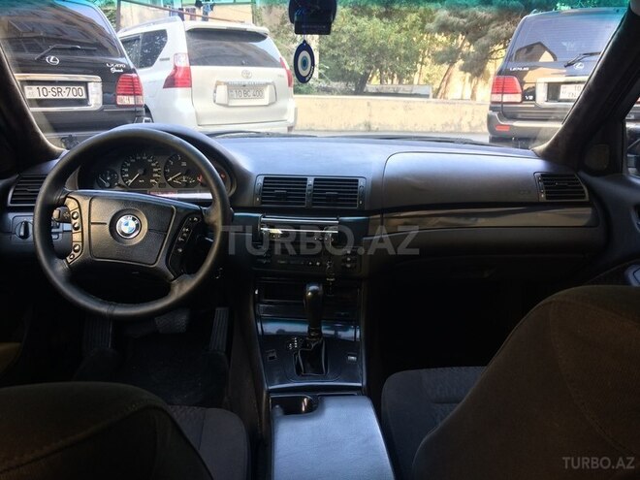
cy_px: 240
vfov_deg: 48.2
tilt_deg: -19.5
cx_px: 320
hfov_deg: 61.7
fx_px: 536
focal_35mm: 29
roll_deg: +1.0
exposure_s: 1/50
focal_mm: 4.15
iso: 40
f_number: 2.2
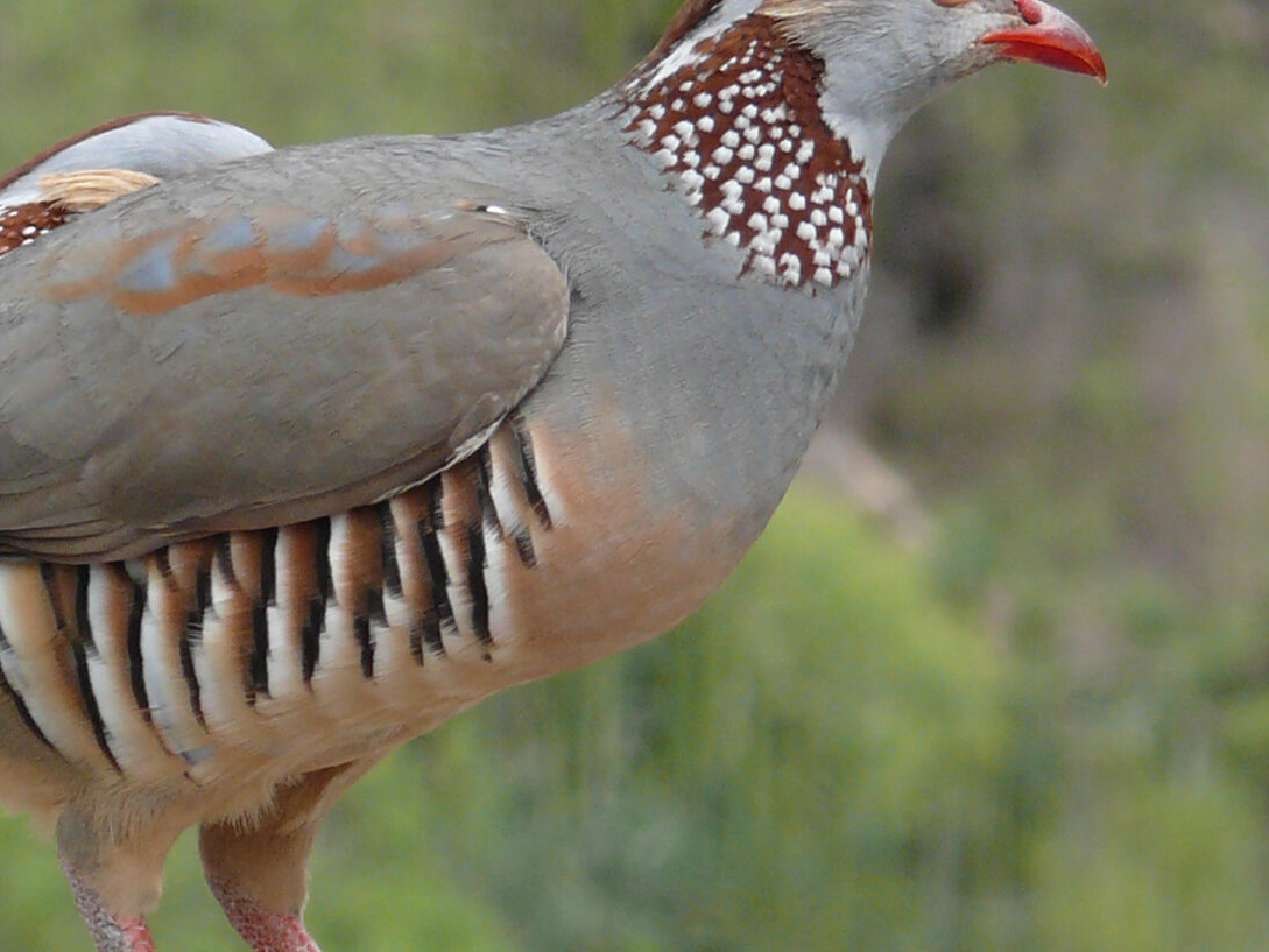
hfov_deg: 3.9
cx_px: -20
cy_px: 579
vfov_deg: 2.9
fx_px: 18698
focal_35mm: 510
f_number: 5
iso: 100
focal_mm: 45.8
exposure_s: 1/200
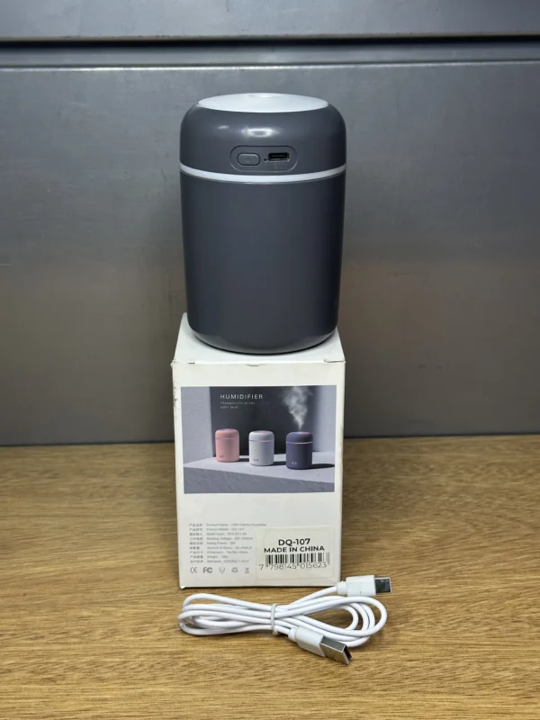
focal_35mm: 48
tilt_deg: -19.9
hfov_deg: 30.3
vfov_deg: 39.7
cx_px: 270
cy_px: 360
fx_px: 998
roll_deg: -1.0
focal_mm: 6.86
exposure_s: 1/33
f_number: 1.78
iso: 200
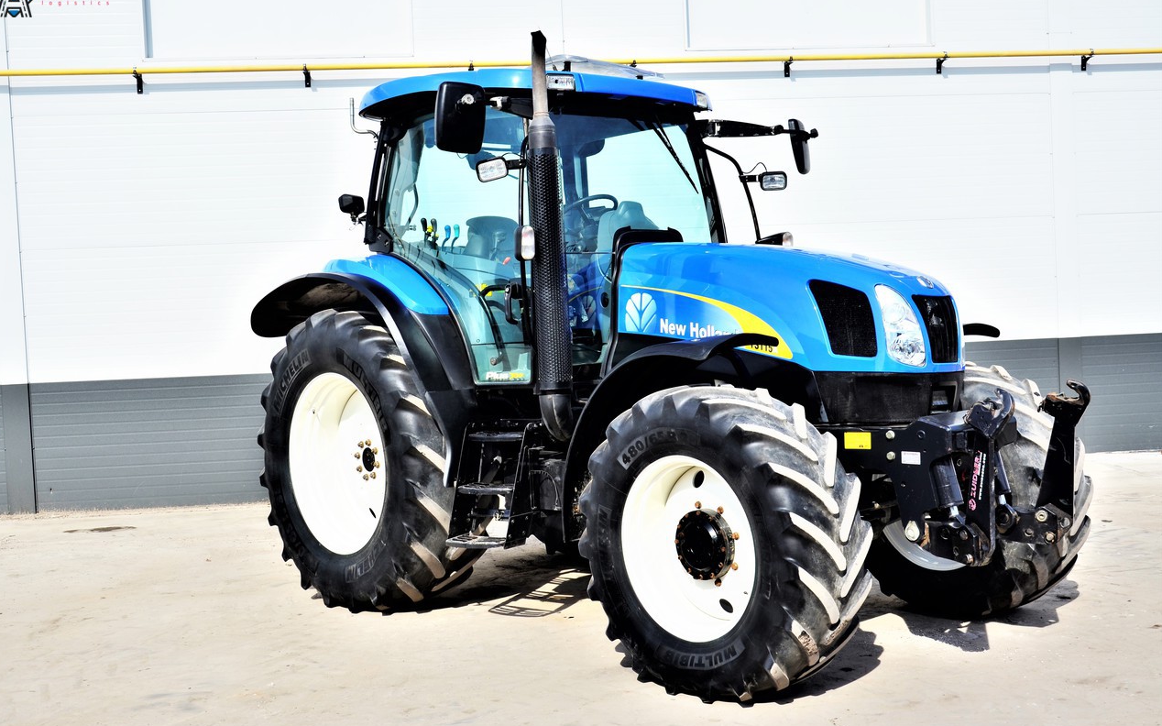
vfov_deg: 33.1
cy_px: 364
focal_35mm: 39
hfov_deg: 51.0
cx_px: 578
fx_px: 1219
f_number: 6.3
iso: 125
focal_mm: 25
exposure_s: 1/500
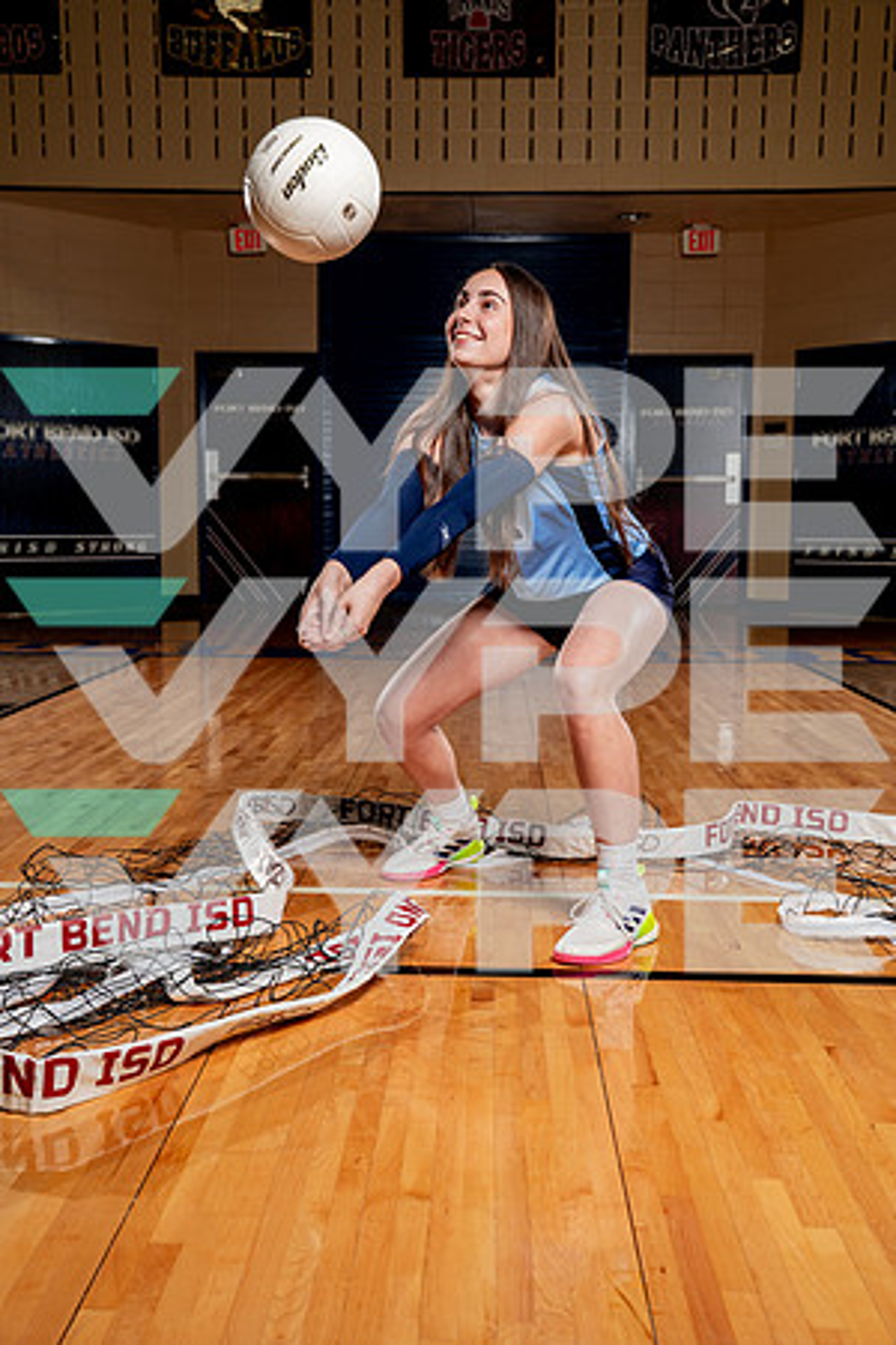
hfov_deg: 33.4
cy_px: 672
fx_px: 1493
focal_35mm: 40
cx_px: 448
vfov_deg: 48.5
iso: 200
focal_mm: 40
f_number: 5.6
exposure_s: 1/250
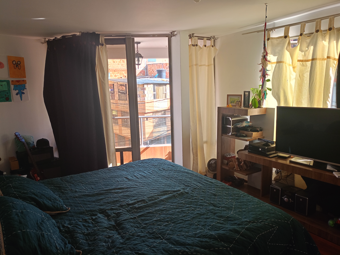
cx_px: 170
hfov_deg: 63.4
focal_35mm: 28
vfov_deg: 49.7
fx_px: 275
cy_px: 128
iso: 300
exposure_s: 1/200
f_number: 1.79
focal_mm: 4.7
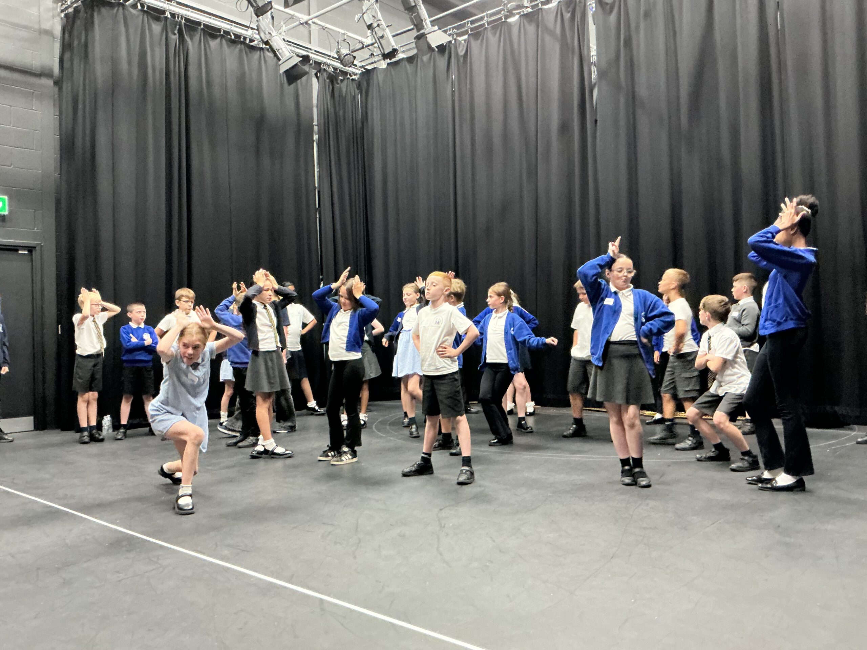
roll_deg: +1.0
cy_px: 325
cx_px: 434
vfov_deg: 48.2
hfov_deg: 61.7
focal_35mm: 29
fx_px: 726
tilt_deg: -0.4
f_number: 1.8
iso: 400
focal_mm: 3
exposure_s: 1/30
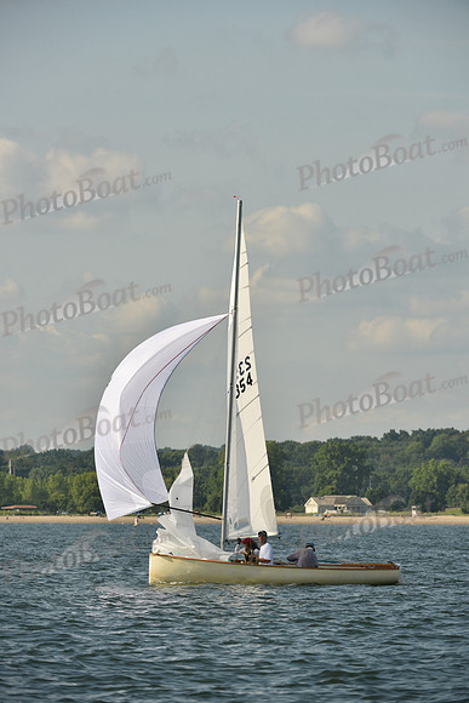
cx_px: 234
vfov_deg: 8.2
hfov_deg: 5.5
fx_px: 4882
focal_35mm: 250
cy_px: 352
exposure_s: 1/1250
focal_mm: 250
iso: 250
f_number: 7.1
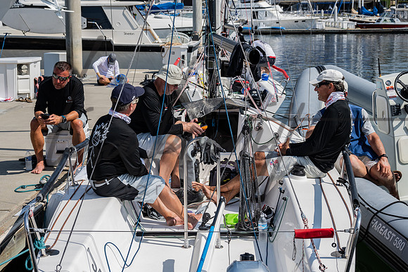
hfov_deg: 30.6
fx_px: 746
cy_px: 153
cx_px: 191
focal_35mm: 66
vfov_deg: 20.7
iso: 125
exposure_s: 1/500
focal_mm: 51
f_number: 6.3
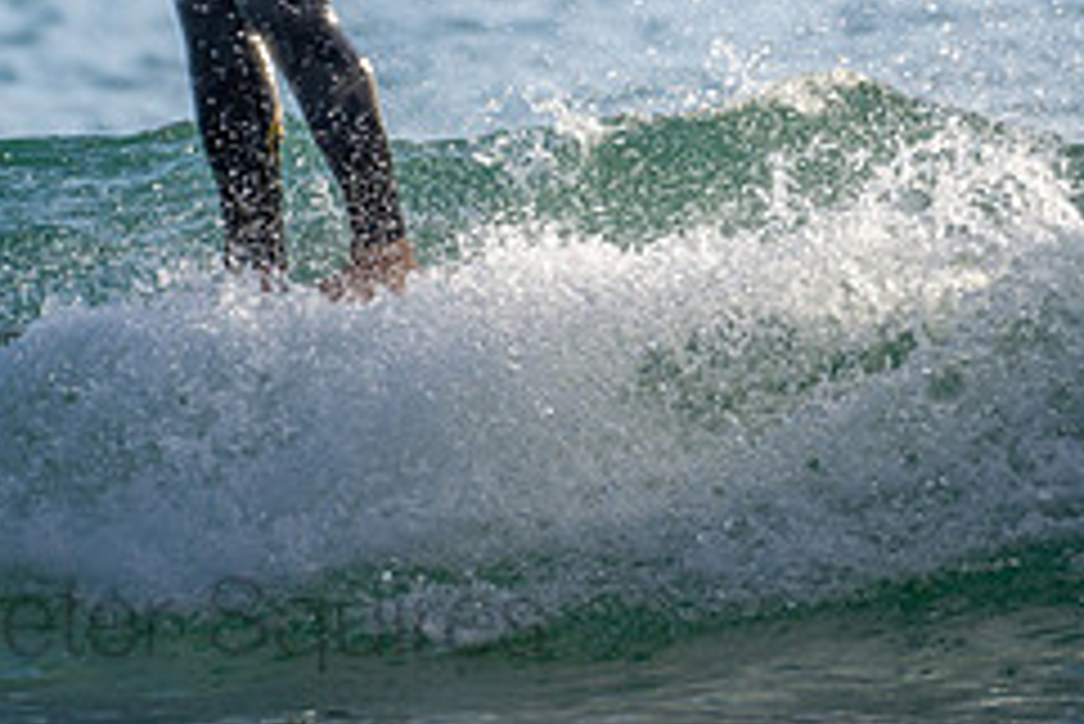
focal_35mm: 1804
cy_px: -128
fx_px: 54351
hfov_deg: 1.1
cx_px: 198
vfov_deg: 0.8
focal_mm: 500
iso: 280
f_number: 5.6
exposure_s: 1/1250
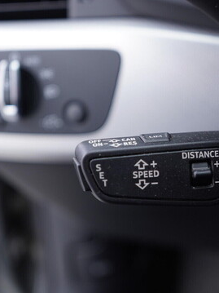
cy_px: 149
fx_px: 447
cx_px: 150
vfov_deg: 36.2
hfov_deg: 27.3
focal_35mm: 53
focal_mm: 24
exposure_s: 1/40
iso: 250
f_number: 2.8
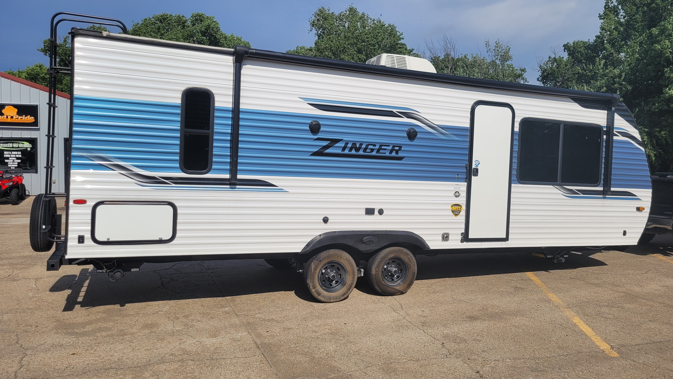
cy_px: 180
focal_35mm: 29
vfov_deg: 40.2
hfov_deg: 66.1
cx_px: 340
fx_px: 518
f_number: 1.8
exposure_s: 1/5475
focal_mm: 5.4
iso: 40
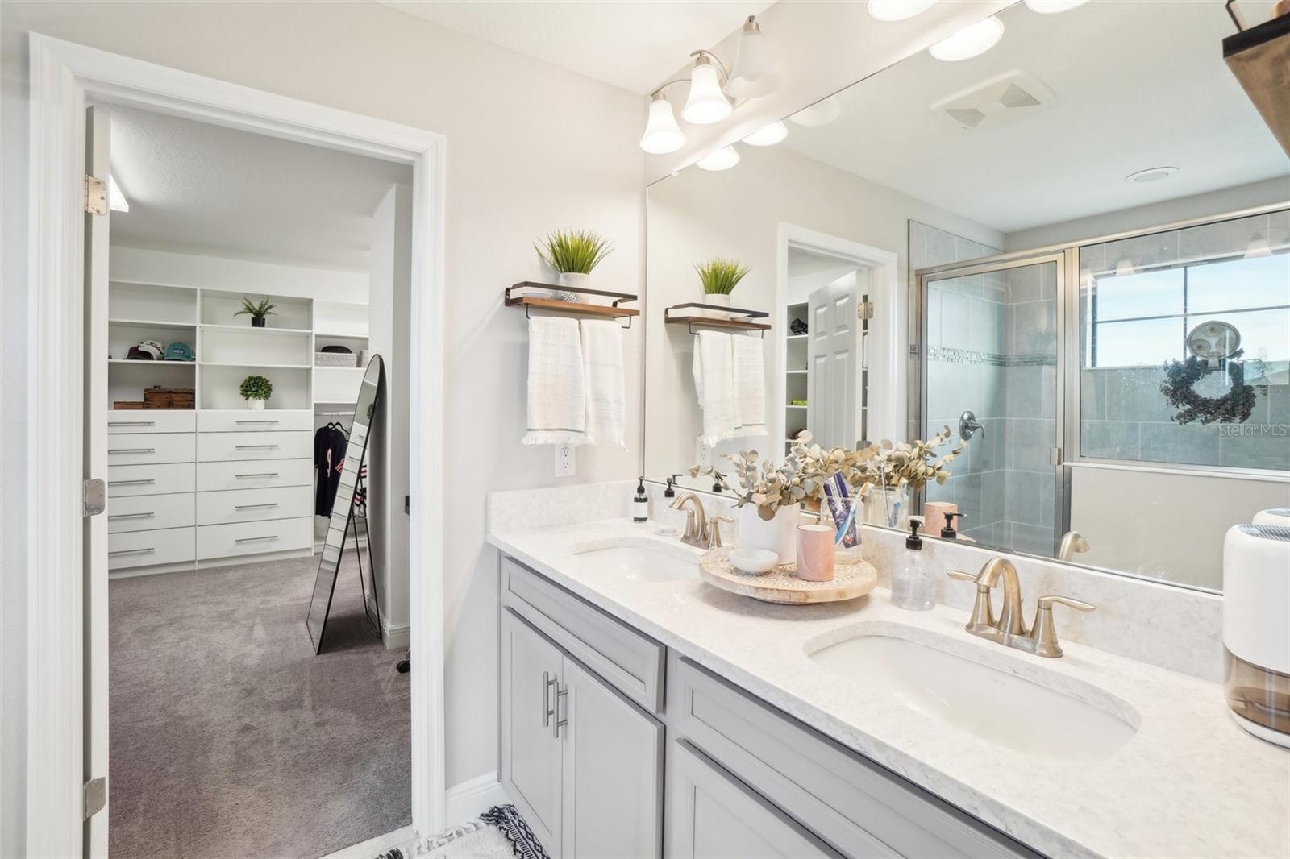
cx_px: 645
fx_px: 537
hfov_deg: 100.4
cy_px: 430
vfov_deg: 77.3
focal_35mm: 15
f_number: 8
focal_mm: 10
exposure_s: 1/40
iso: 400
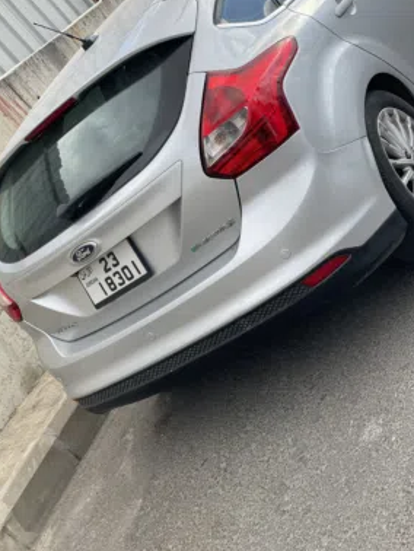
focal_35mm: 55
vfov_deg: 34.9
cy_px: 276
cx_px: 204
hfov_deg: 26.6
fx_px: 876
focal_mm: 6
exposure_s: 1/510
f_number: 2
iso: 32
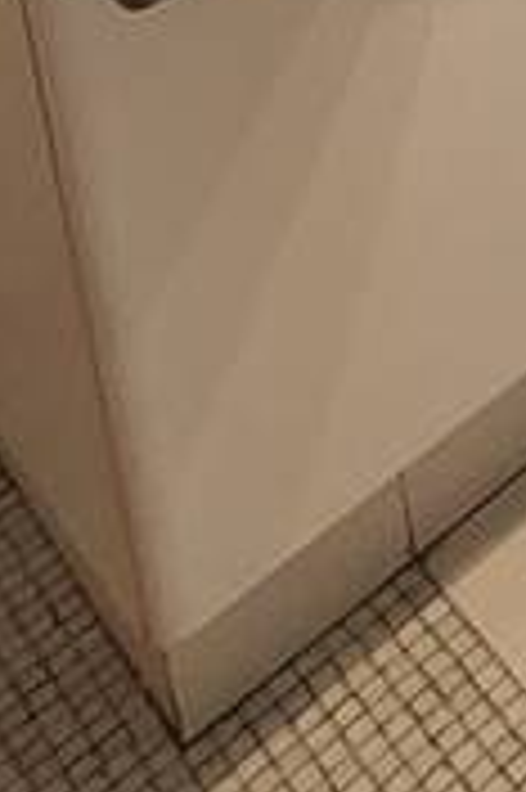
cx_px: 1304
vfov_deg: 16.2
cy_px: -950
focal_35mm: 83
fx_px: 1823
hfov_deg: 12.5
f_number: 2.2
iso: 160
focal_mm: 1.74
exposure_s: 1/40
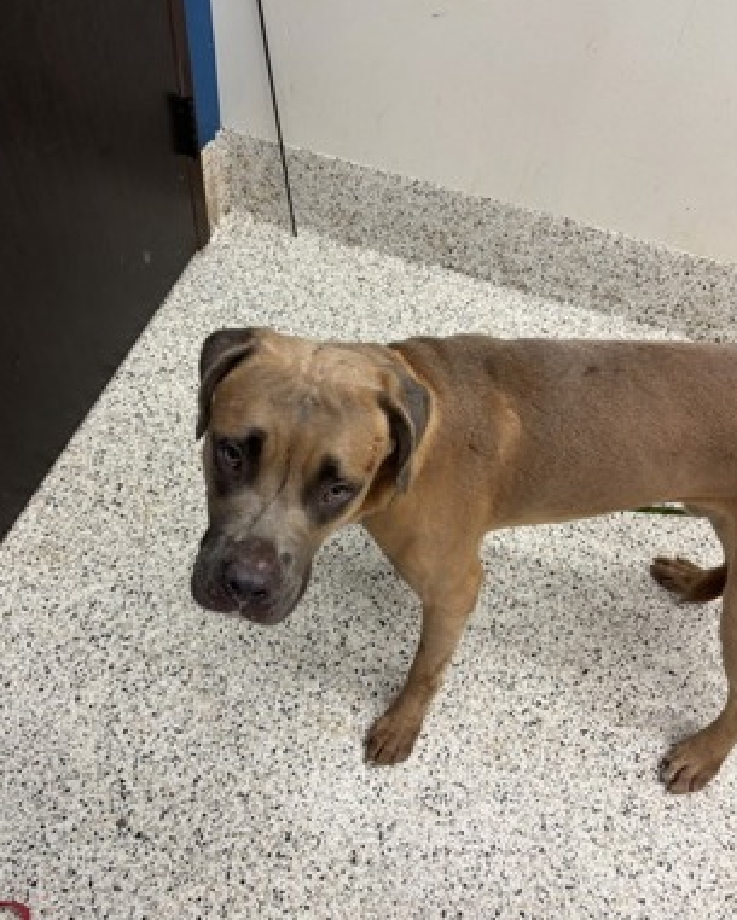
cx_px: 361
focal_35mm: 28
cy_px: 452
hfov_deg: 51.5
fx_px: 763
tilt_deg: -53.9
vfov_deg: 62.2
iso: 100
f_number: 1.6
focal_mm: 5.96
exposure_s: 1/121
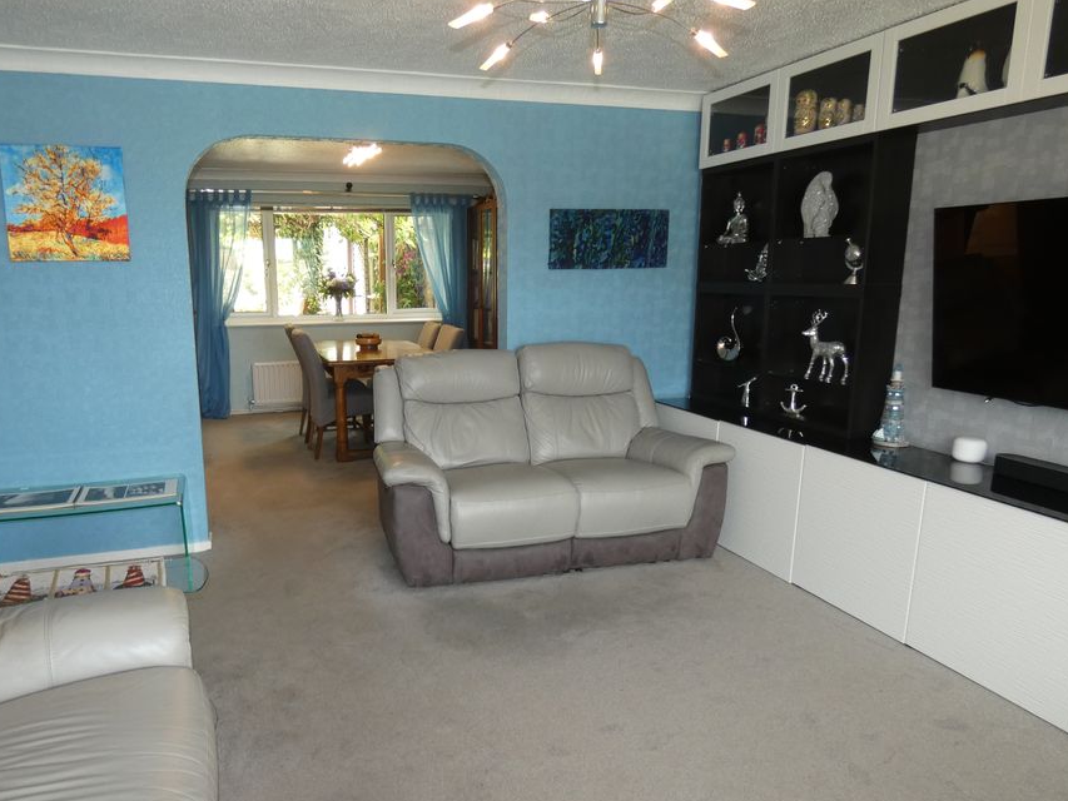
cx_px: 443
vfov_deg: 56.8
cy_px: 429
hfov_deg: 71.1
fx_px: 741
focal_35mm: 24
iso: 200
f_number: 2.8
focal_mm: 3.6
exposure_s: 1/60
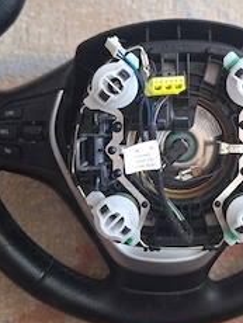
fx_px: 374
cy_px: 121
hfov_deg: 35.7
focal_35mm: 40
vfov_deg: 46.3
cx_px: 163
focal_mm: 5.54
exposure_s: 1/33
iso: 320
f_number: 1.8
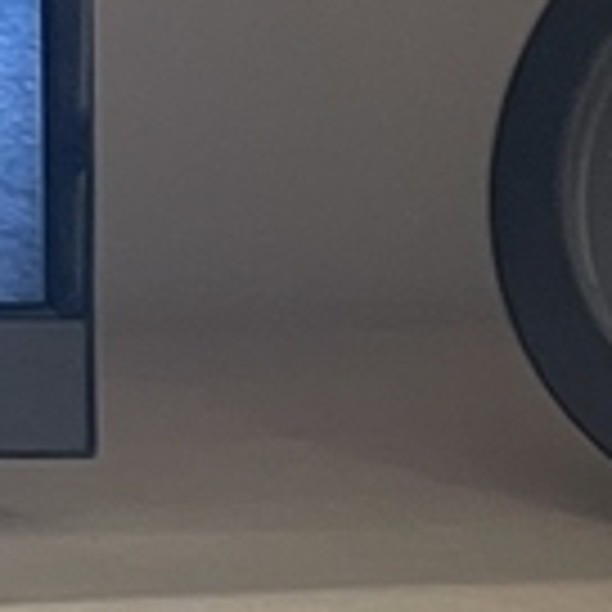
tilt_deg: -3.5
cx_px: -1899
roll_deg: +0.4
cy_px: -734
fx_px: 8141
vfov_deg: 4.2
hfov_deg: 4.0
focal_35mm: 407
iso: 160
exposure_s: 1/99
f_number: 2
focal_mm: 6
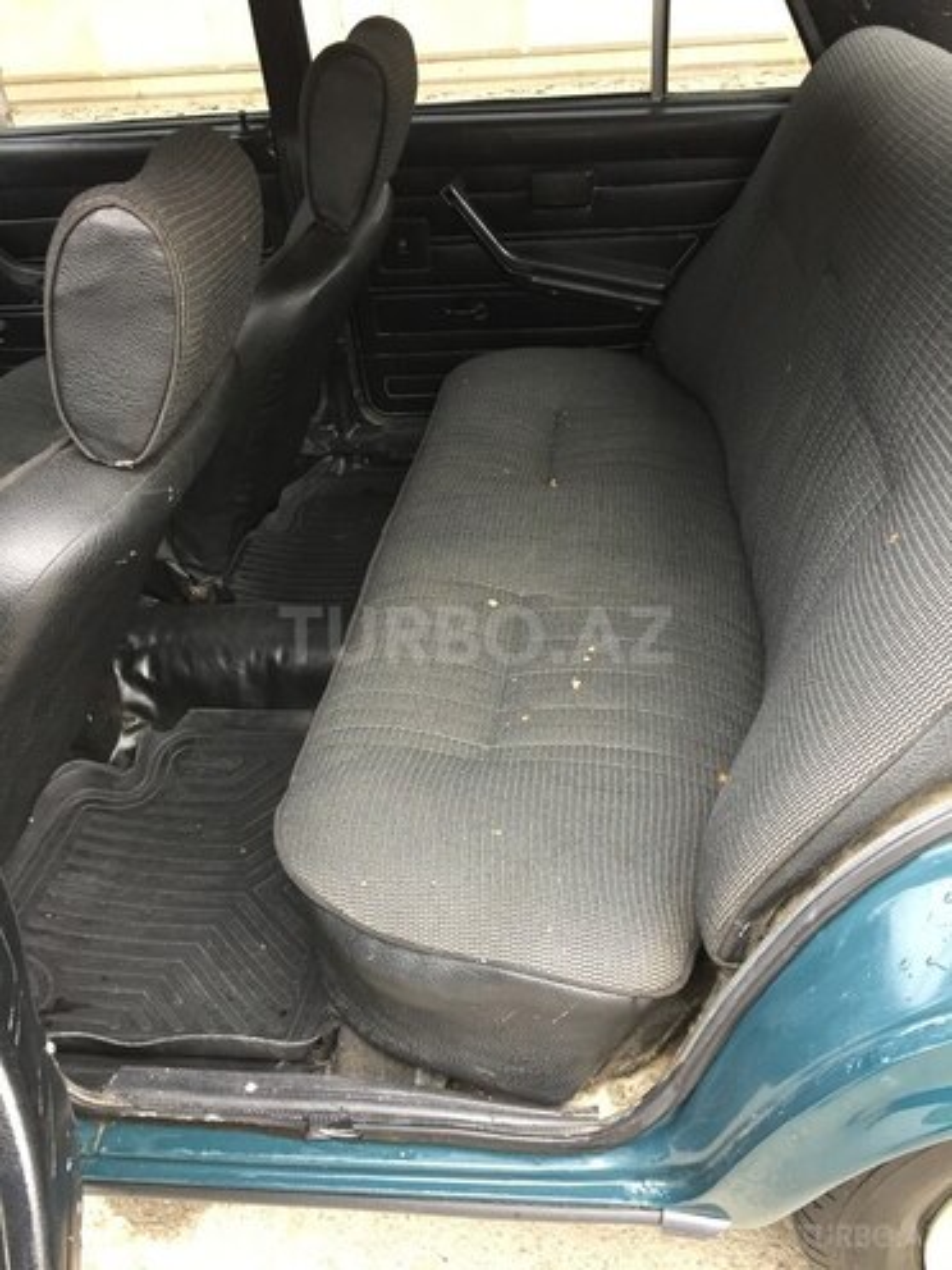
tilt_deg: -34.6
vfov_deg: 61.7
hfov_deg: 48.2
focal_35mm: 29
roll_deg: +4.8
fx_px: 1063
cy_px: 635
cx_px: 476
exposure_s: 1/33
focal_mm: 4.15
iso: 64
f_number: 2.2
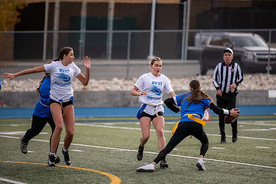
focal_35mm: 243
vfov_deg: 5.7
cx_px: 155
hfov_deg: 8.5
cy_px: 85
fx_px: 1863
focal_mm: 200
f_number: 2.8
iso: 200
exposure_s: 1/2500
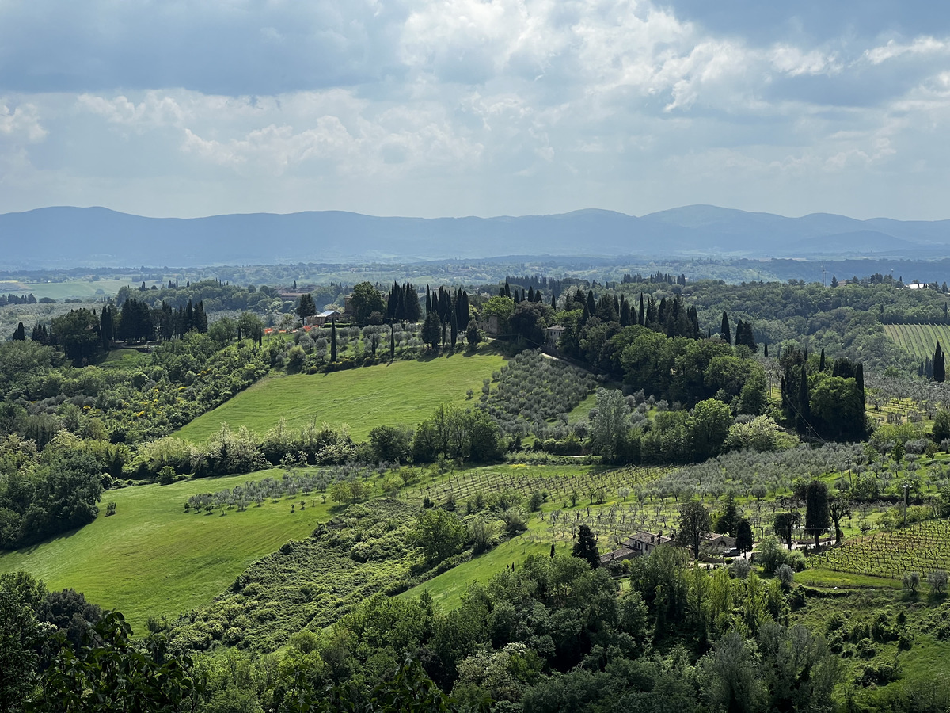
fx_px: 2113
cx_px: 475
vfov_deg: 19.1
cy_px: 356
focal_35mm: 77
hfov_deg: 25.3
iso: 32
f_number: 2.8
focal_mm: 9
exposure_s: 1/1292
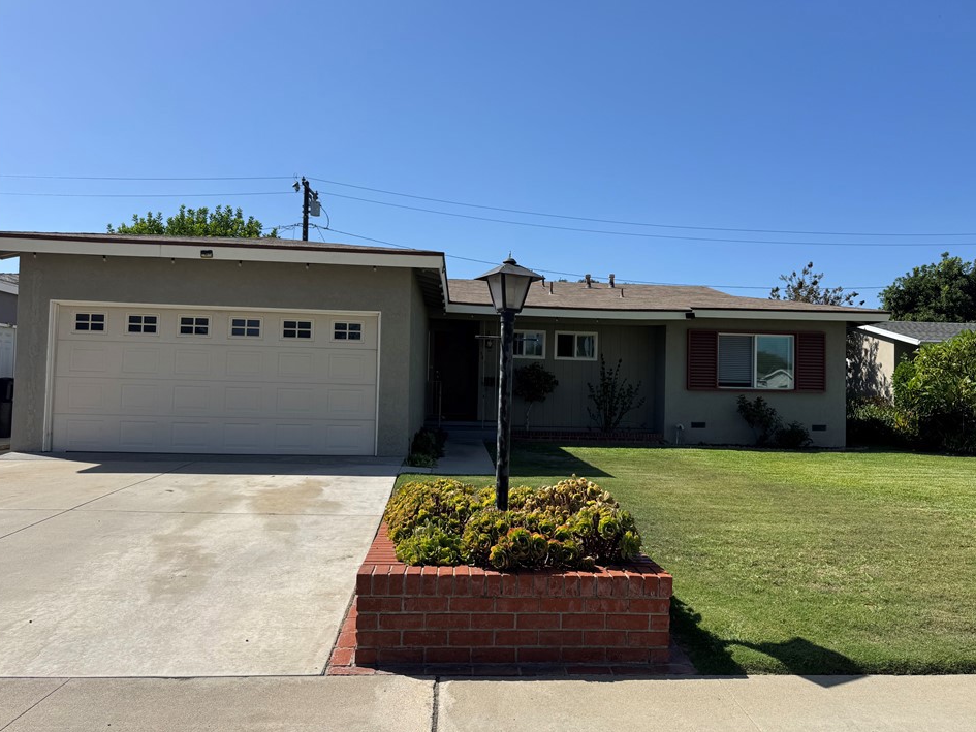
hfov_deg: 67.2
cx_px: 515
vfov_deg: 53.1
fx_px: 733
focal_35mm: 26
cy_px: 362
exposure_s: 1/5814
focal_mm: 6.76
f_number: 1.78
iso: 80
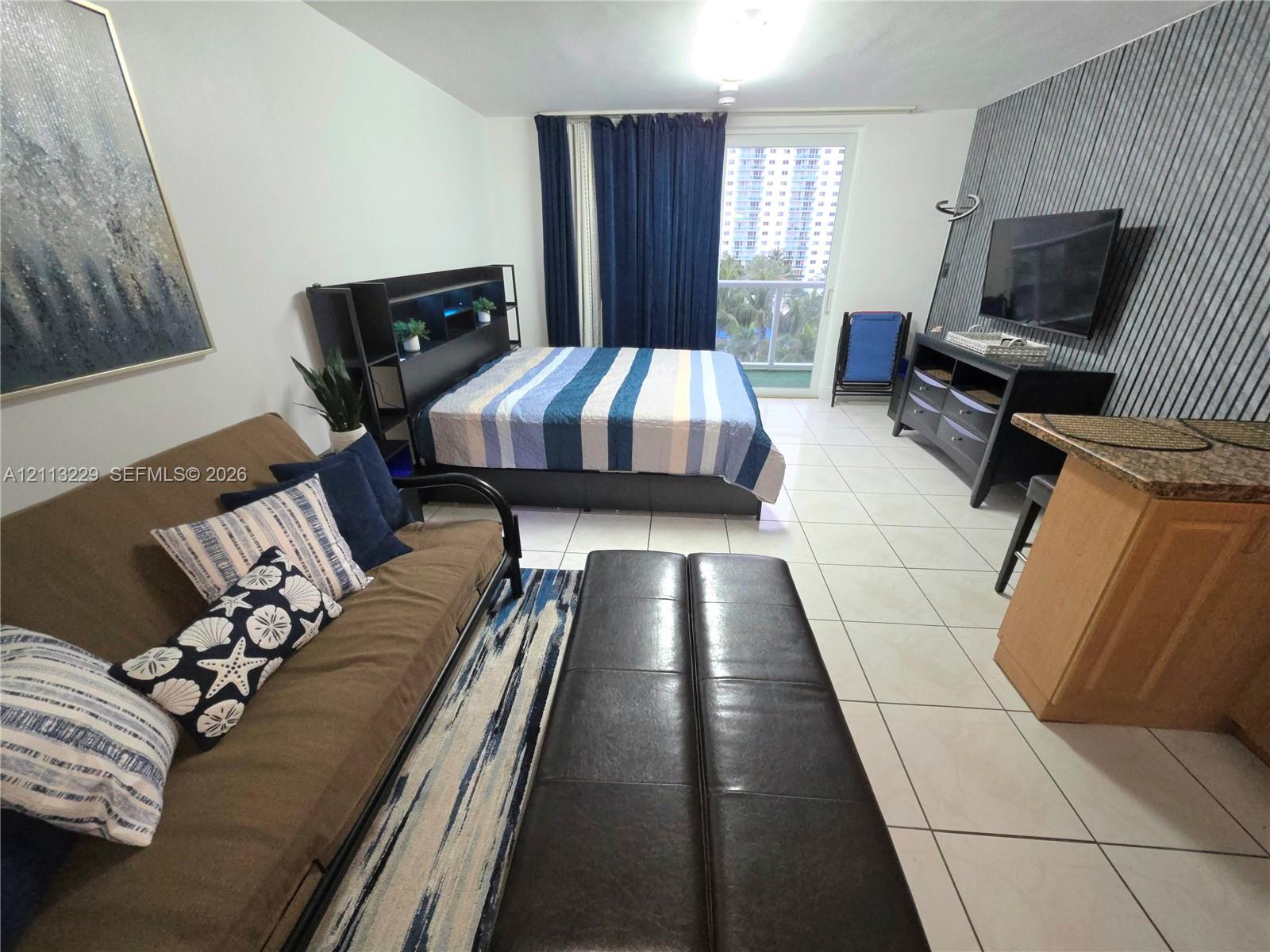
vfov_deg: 89.9
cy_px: 476
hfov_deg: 106.2
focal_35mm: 13
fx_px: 477
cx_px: 635
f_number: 1.9
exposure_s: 1/60.2
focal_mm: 2.2
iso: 250
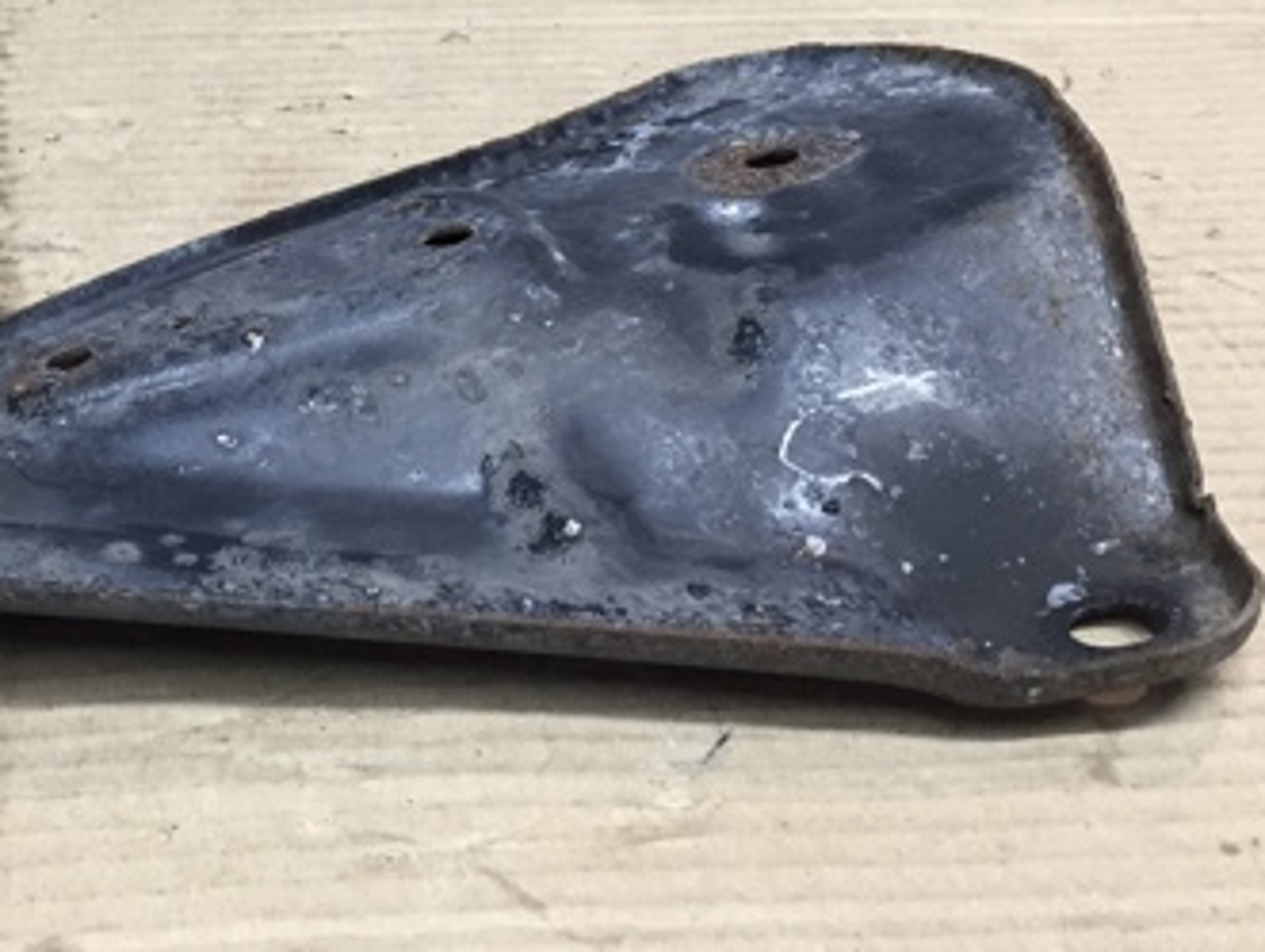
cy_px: 145
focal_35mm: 56
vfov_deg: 25.5
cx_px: 371
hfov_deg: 33.8
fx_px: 2049
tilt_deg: -30.4
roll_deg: -2.7
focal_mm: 4.15
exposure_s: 1/33
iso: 64
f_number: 2.2
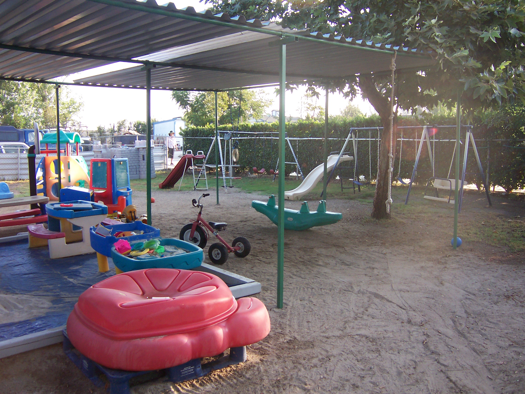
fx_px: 500
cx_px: 262
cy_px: 197
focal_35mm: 33
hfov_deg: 55.4
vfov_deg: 42.9
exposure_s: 1/90
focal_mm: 5.5
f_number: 3.4
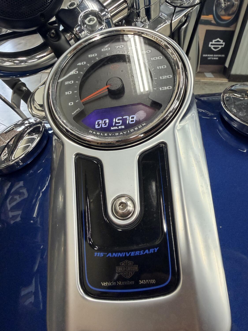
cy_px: 166
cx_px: 124
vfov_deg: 71.6
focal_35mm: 24
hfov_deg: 56.8
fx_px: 229
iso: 320
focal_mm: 2.22
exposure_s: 1/120
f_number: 2.2
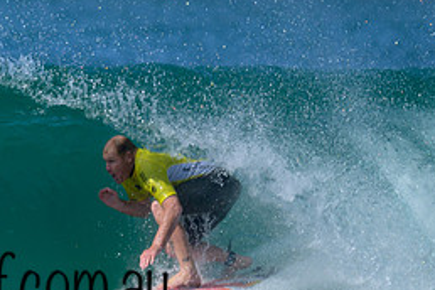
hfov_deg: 0.8
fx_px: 29843
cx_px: -11
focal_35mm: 2470
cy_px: 181
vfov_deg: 0.6
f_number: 6.3
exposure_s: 1/2000
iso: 280
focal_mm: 800
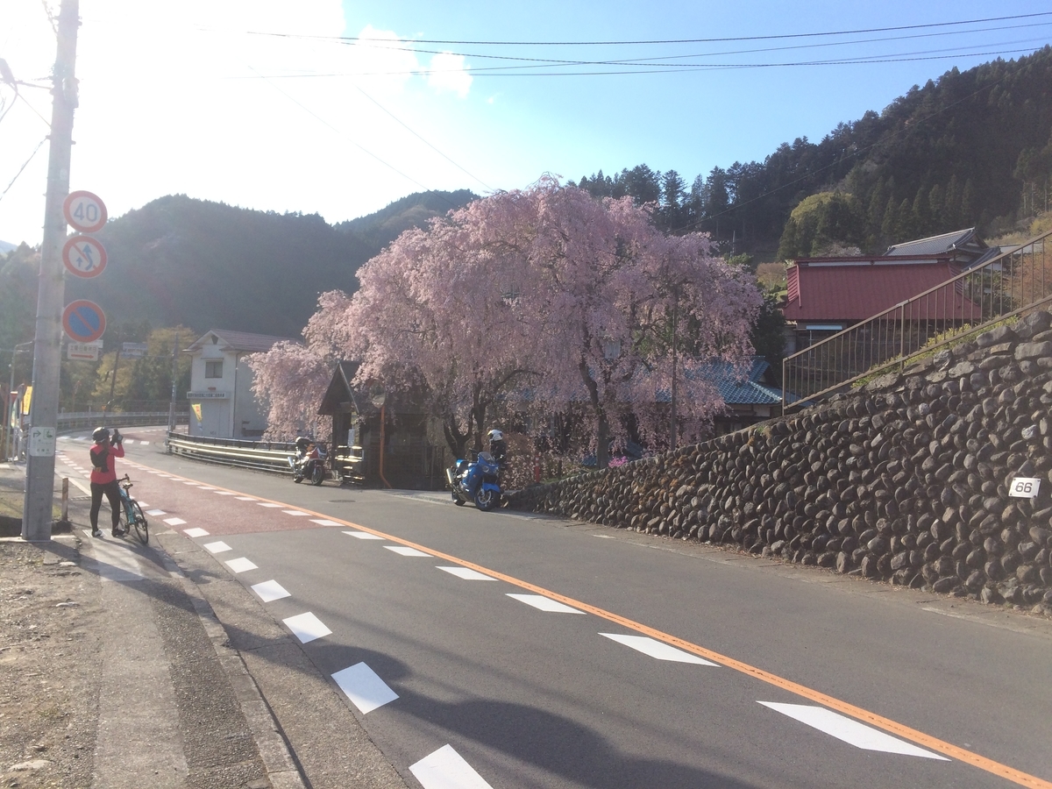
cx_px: 526
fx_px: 881
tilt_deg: +2.5
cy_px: 394
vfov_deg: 48.2
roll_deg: +1.3
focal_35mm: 29
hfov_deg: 61.7
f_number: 2.2
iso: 32
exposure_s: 1/977
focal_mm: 4.15
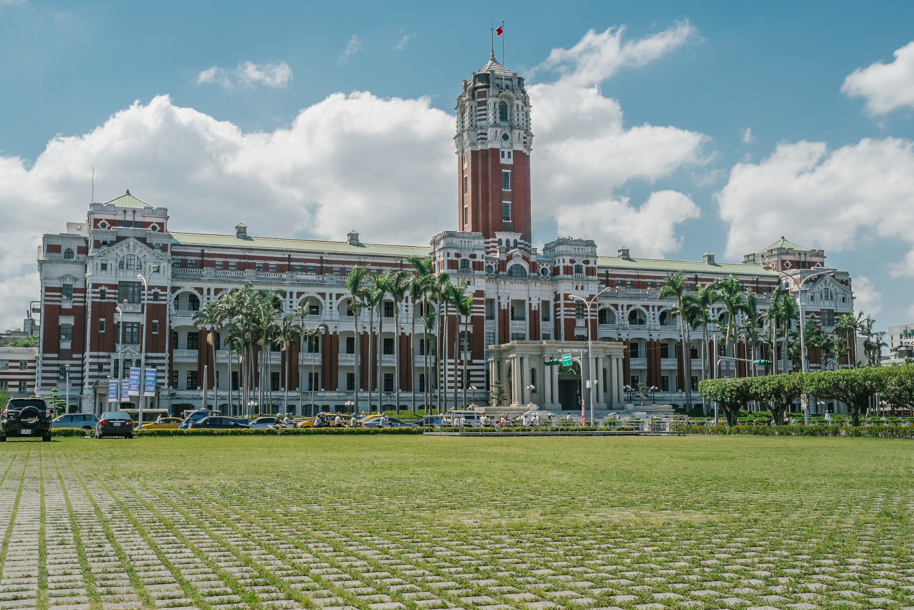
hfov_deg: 54.4
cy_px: 305
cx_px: 457
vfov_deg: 37.9
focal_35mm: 35
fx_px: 889
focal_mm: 23
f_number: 5.6
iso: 800
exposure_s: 1/1000
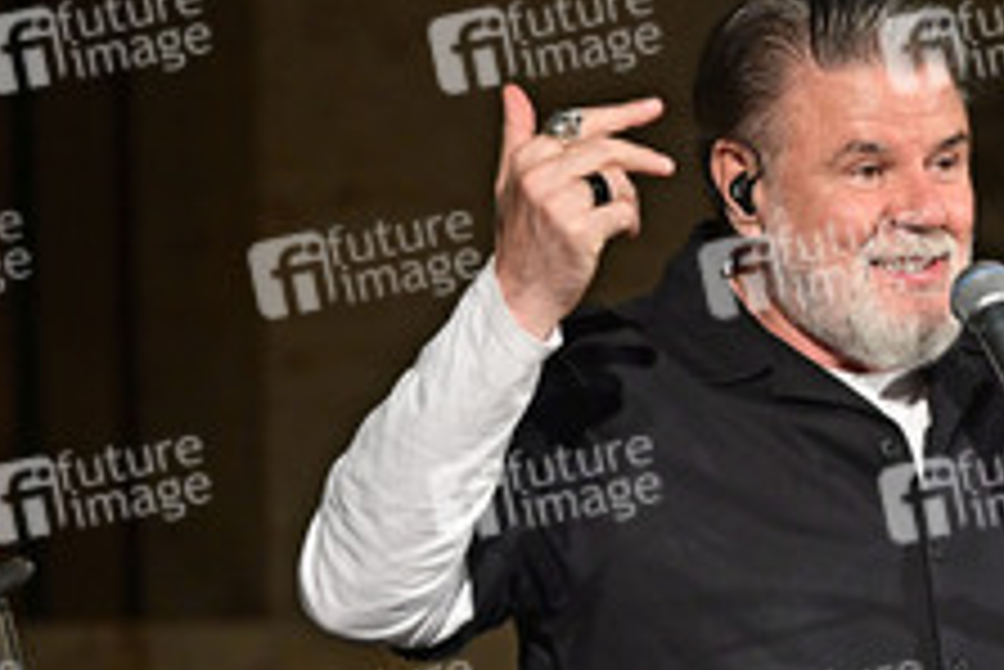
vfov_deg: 3.4
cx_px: 876
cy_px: 378
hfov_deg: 5.1
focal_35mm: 404
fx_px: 11274
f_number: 4
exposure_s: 1/200
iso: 4000
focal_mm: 200
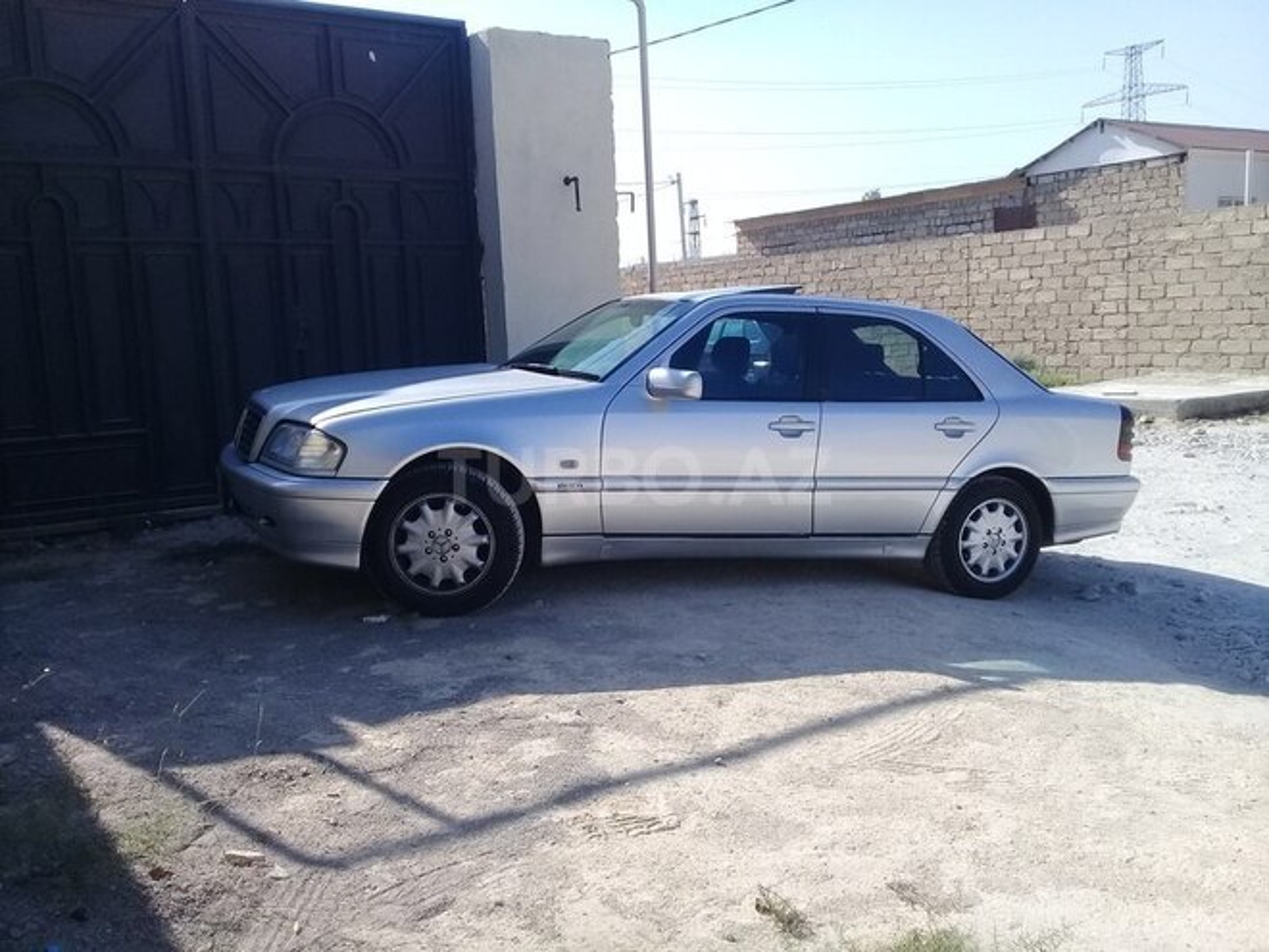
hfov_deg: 58.4
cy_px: 476
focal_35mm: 31
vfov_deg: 45.4
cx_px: 634
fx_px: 1136
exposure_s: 1/917
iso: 50
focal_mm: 3.3
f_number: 2.2
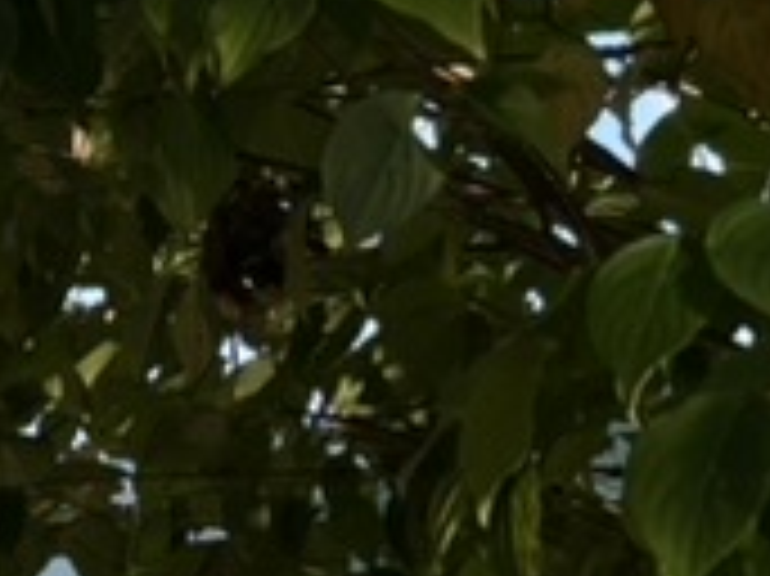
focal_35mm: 156
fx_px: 3468
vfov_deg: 9.5
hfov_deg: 10.2
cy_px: 144
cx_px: -1351
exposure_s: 1/978
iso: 50
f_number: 1.6
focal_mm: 5.96
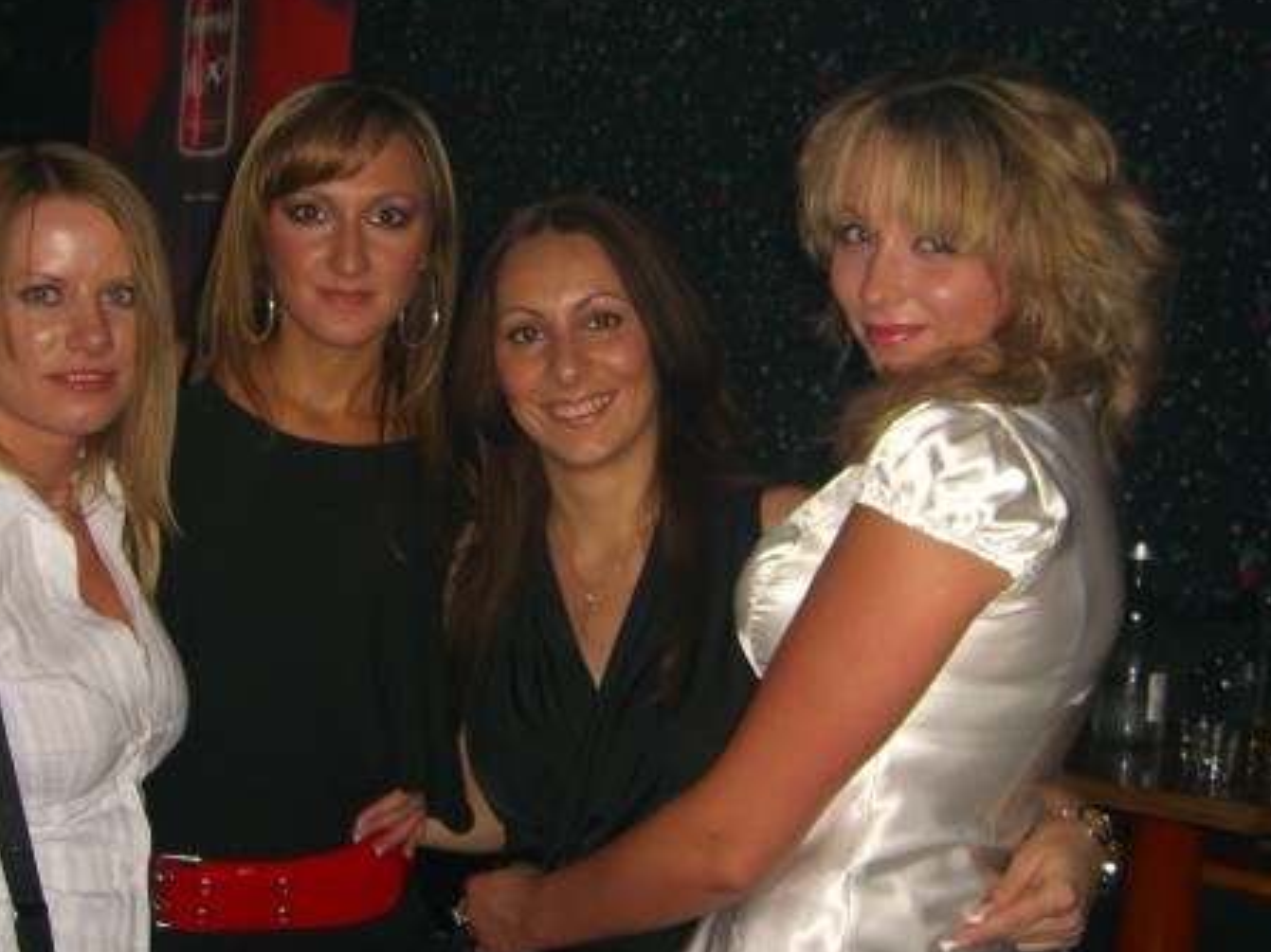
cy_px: 347
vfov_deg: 28.4
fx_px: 1872
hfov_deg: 37.5
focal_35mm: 51
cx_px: 577
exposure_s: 1/60
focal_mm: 7.9
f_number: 2.8
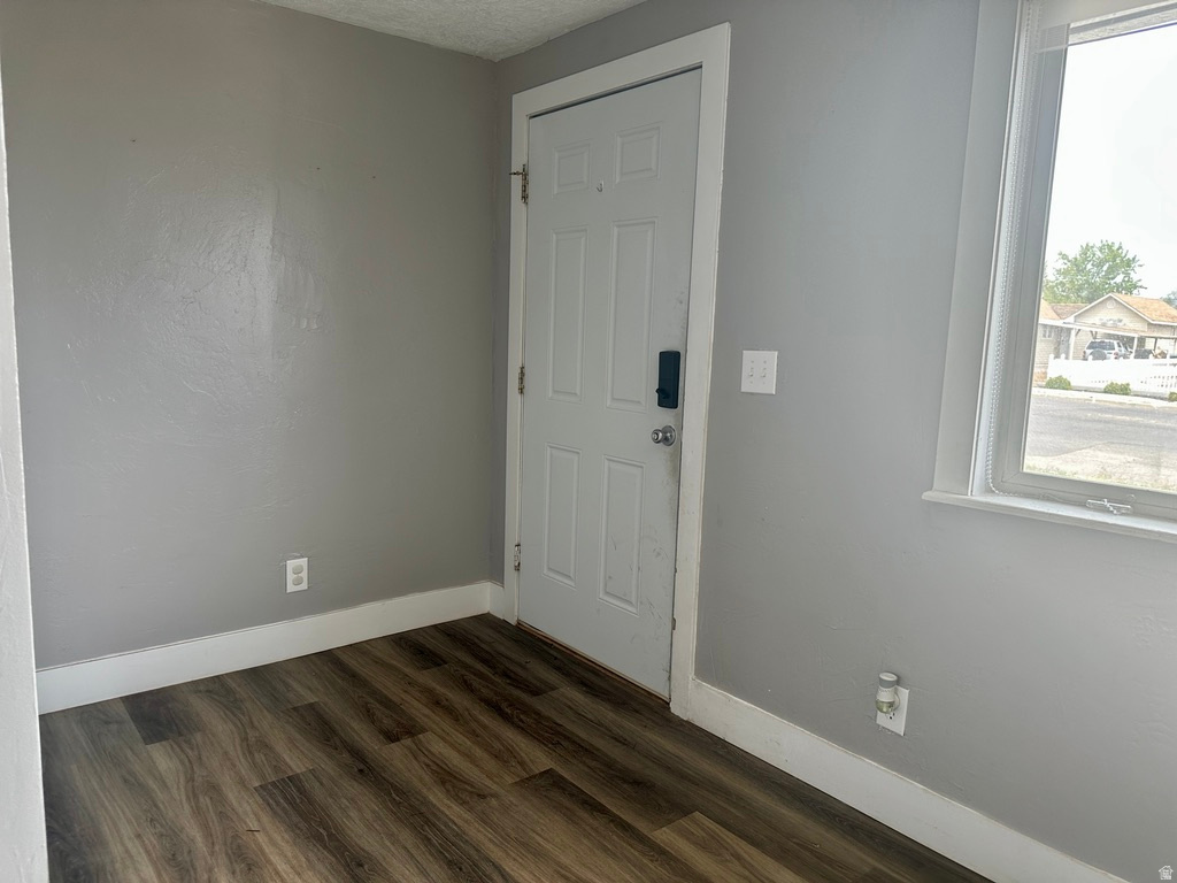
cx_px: 588
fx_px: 816
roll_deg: -2.5
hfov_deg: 71.6
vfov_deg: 56.8
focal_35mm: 24
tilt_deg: -7.5
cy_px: 442
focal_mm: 6.86
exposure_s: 1/139
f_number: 1.78
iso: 100
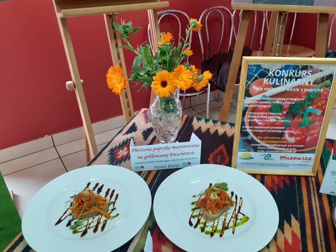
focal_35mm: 28
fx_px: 272
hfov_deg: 63.4
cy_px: 130
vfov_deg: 49.8
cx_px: 173
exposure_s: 1/50
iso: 160
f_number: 1.9
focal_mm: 3.6
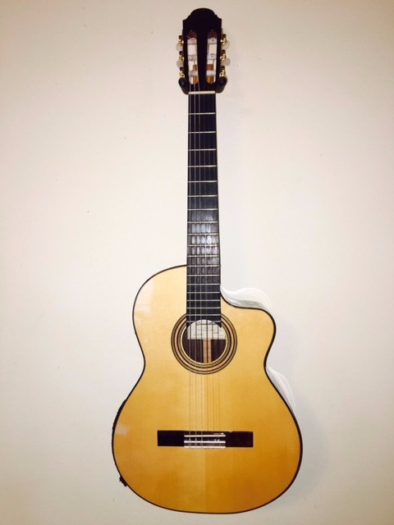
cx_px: 197
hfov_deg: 48.2
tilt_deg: -5.9
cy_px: 262
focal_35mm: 29
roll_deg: -1.5
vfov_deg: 61.7
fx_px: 440
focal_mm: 4.15
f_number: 2.2
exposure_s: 1/20
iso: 40
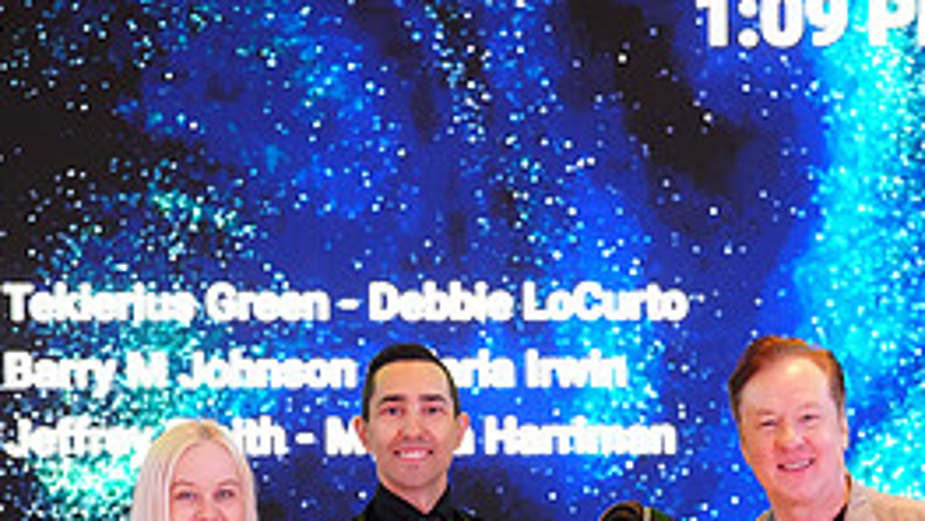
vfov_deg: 7.3
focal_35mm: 162
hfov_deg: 13.3
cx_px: 568
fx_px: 3974
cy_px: 820
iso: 5000
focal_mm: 70
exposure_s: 1/200
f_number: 2.8
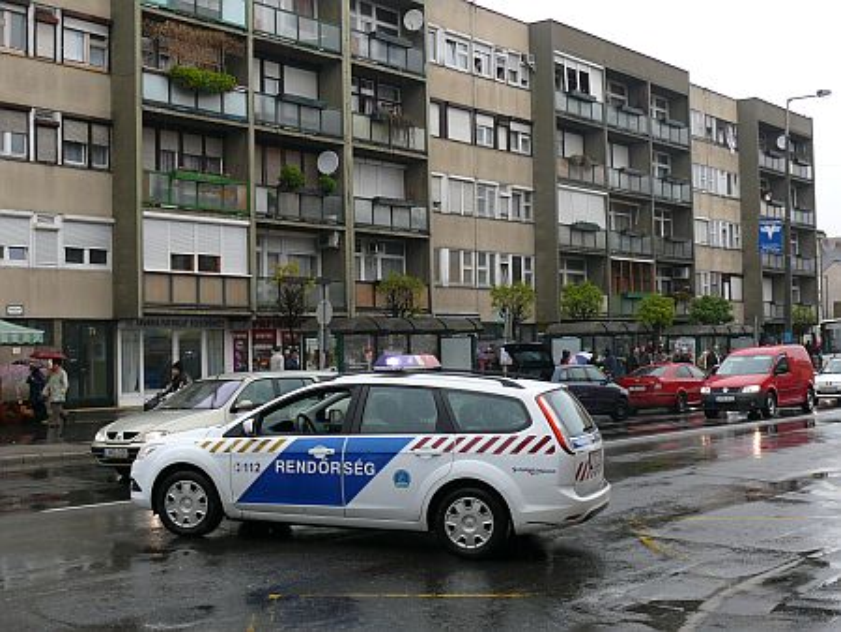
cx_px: 420
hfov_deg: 38.9
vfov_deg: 29.7
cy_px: 316
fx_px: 1191
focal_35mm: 49
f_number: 3.6
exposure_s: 1/100
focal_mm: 9
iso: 100
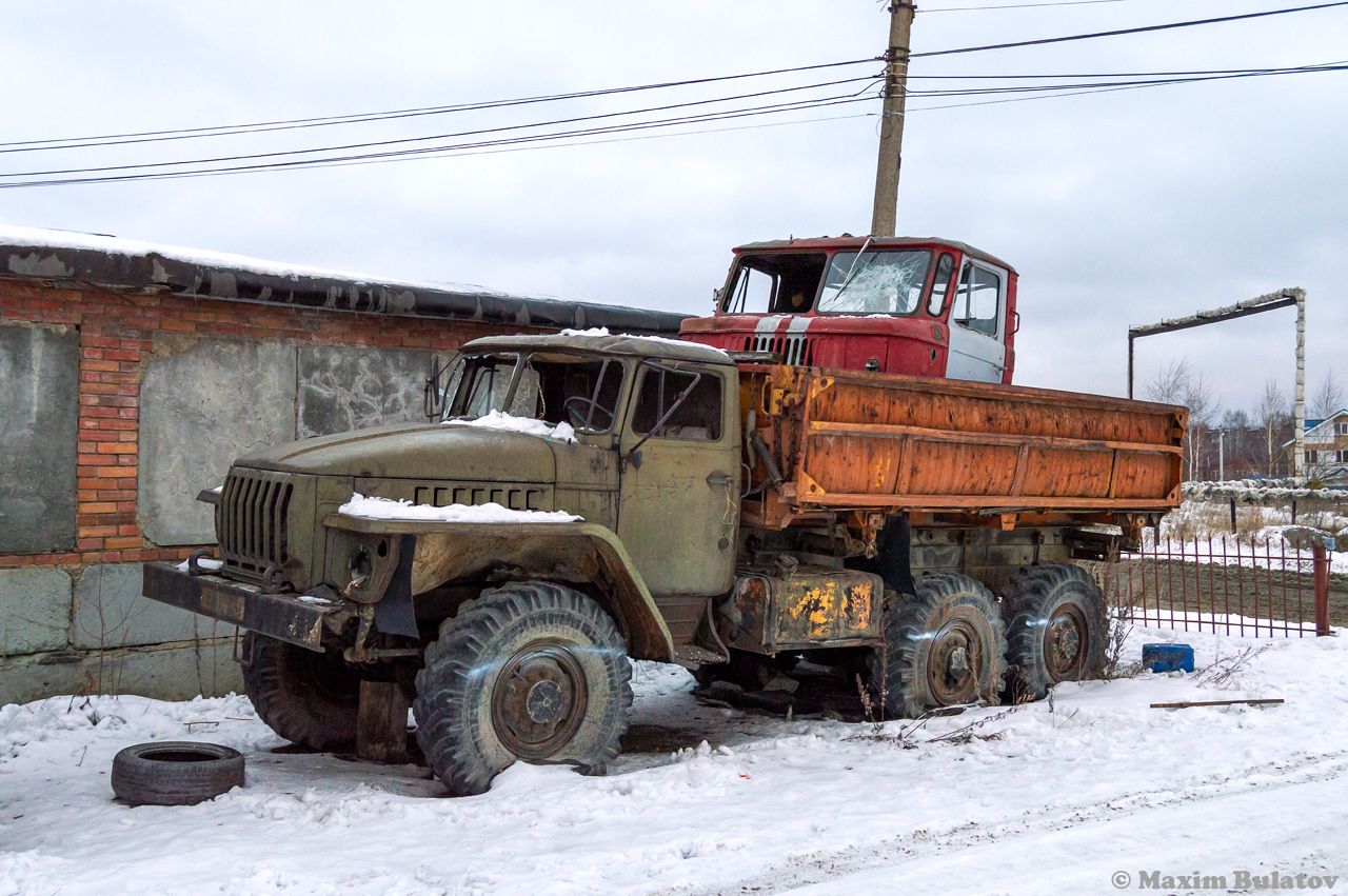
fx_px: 1235
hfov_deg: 57.3
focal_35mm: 33
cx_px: 674
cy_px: 448
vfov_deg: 39.9
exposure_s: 1/100
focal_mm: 22
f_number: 5
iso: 400
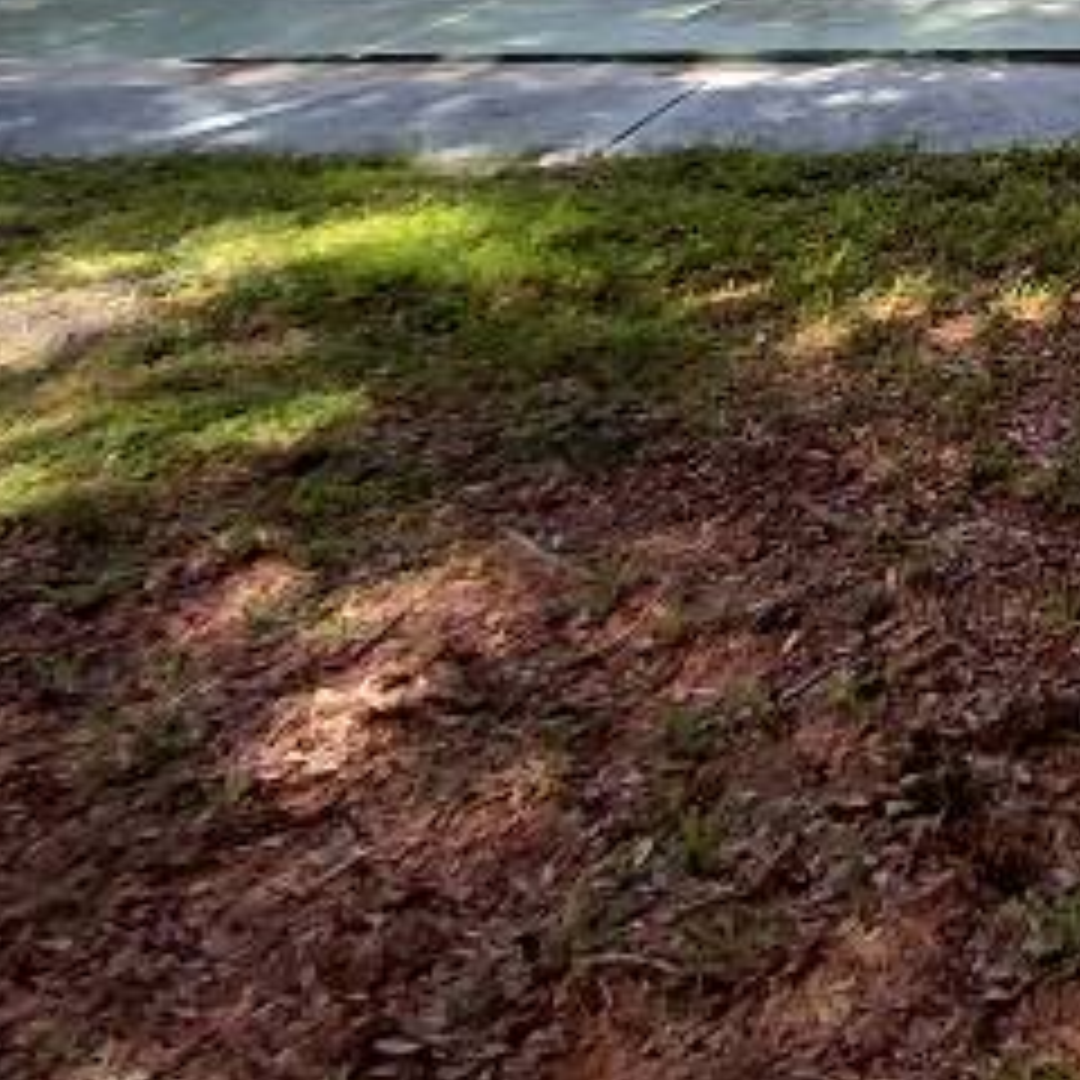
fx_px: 1765
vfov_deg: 28.5
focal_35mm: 50
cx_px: 1588
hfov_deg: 25.9
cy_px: -286
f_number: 2.2
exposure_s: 1/1000
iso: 40
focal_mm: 1.64
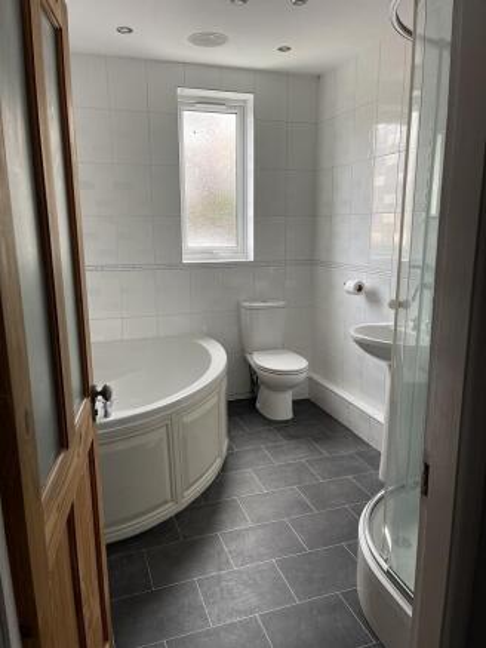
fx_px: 486
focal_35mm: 26
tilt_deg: -12.2
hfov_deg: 53.1
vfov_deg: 67.3
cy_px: 324
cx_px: 243
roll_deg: -0.1
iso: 125
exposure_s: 1/121
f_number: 1.6
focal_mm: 5.1
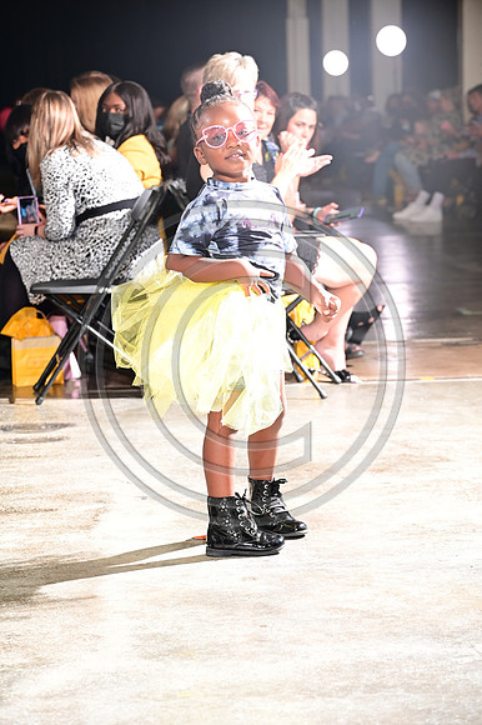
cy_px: 362
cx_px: 241
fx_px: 2051
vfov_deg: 20.0
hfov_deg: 13.4
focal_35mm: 102
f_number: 6.3
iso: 1000
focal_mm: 102
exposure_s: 1/125
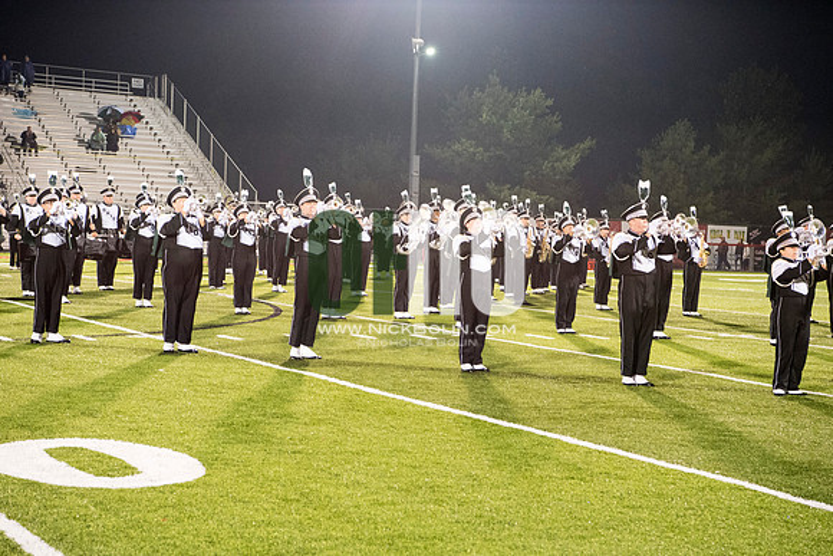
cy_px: 278
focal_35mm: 70
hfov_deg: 28.8
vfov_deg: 19.5
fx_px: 1620
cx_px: 416
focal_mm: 70
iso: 5000
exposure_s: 1/200
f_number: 5.6
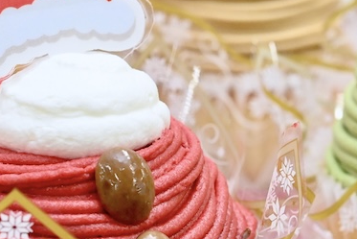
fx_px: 1597
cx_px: 184
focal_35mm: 161
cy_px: 123
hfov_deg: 12.8
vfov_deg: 8.5
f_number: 10
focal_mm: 60
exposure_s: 1/160
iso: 6400
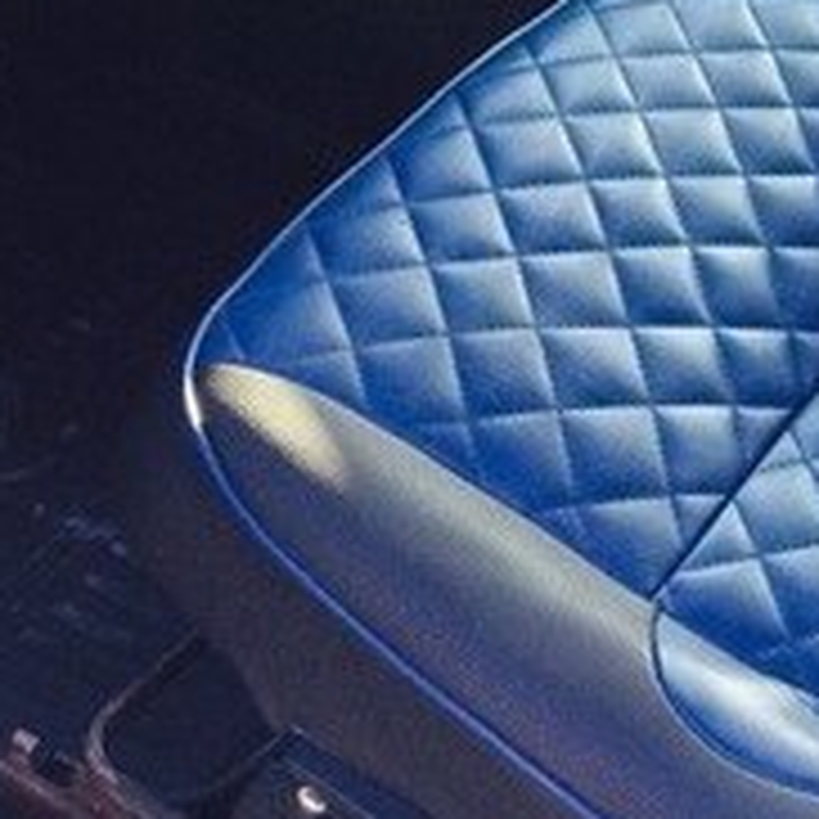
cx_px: 819
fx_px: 2489
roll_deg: -4.9
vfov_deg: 17.6
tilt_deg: -28.8
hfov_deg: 18.2
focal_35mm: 93
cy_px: -218
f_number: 2.2
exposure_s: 1/100
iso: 64
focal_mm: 4.15
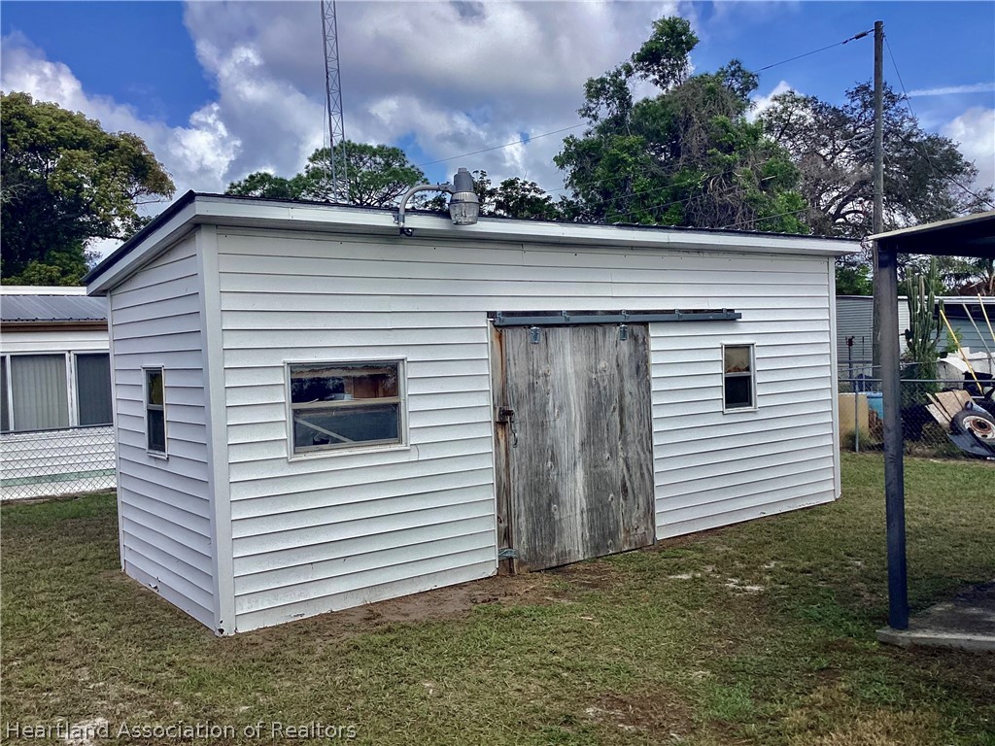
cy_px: 373
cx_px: 498
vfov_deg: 45.4
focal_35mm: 31
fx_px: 891
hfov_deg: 58.4
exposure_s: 1/1481
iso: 25
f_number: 2.4
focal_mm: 3.3
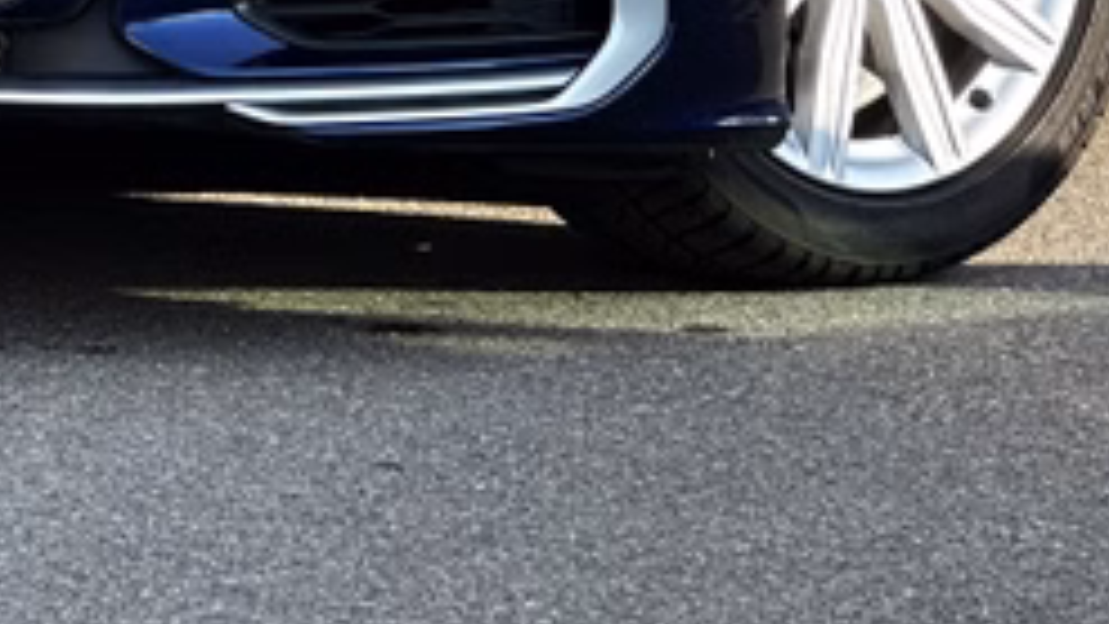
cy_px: -534
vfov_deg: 4.4
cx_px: 108
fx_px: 7999
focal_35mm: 272
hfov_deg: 7.9
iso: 32
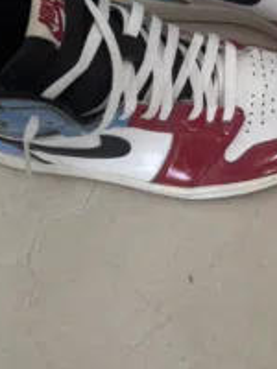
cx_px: 190
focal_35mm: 48
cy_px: 105
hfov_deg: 30.0
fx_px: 512
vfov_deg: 38.9
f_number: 1.78
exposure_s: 1/60
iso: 500
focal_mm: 6.76
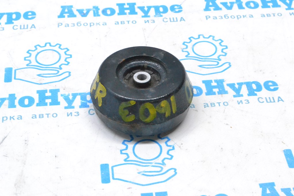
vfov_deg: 16.6
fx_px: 674
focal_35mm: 82
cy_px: 98
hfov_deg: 24.6
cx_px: 147
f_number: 13
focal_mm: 55
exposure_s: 1/100
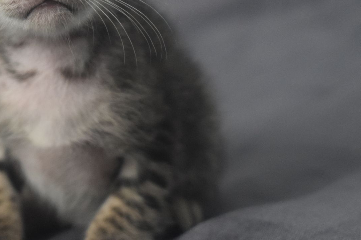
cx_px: 85
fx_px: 1533
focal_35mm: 153
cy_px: 45
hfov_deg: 13.4
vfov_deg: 8.9
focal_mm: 55
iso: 2500
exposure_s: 1/60
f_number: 5.6
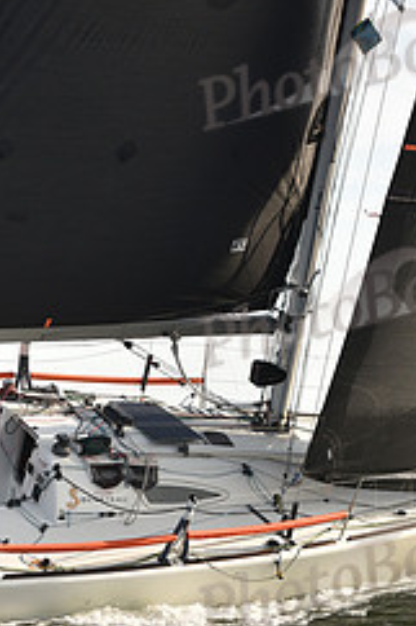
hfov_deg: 8.1
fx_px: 2916
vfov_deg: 12.2
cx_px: 67
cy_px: 472
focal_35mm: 168
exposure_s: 1/1000
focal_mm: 70
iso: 250
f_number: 3.2
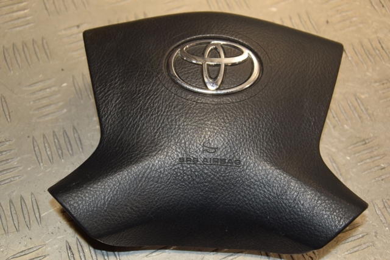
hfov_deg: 31.9
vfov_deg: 21.5
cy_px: 130
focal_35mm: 63
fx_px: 682
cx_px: 195
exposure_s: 1/200
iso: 800
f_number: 5.6
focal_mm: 42
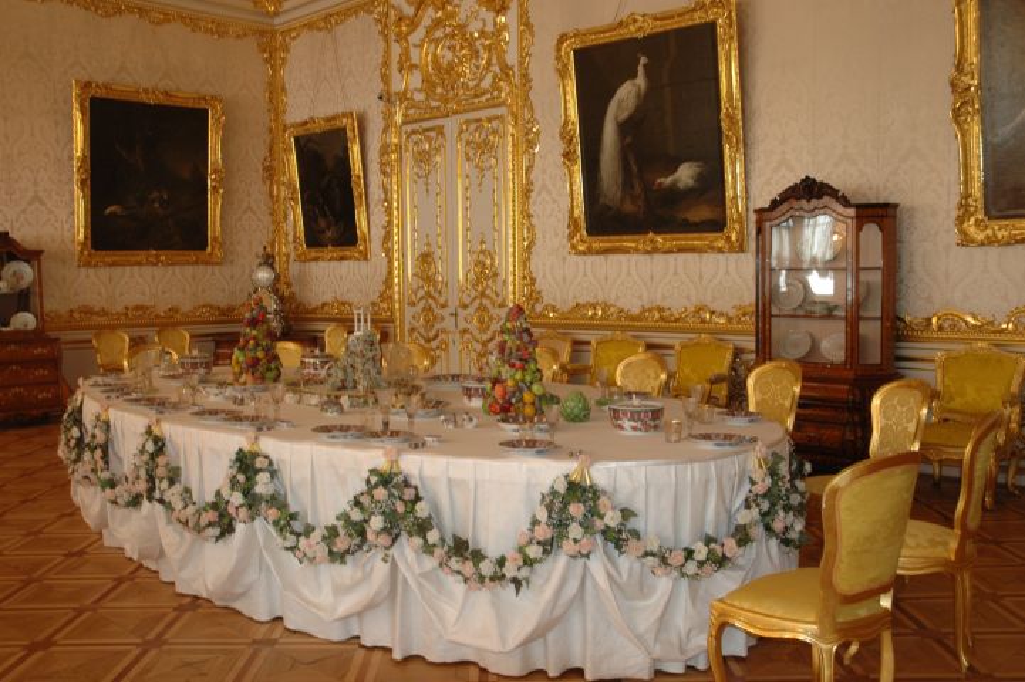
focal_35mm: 36
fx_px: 1024
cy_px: 341
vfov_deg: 36.8
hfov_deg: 53.2
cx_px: 512
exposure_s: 1/10
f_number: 6.3
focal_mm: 24
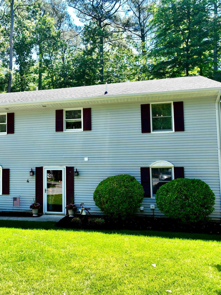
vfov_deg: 55.3
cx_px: 48
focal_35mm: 33
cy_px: 147
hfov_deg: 41.3
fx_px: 281
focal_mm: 12.29
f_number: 2.8
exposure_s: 1/500
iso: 100
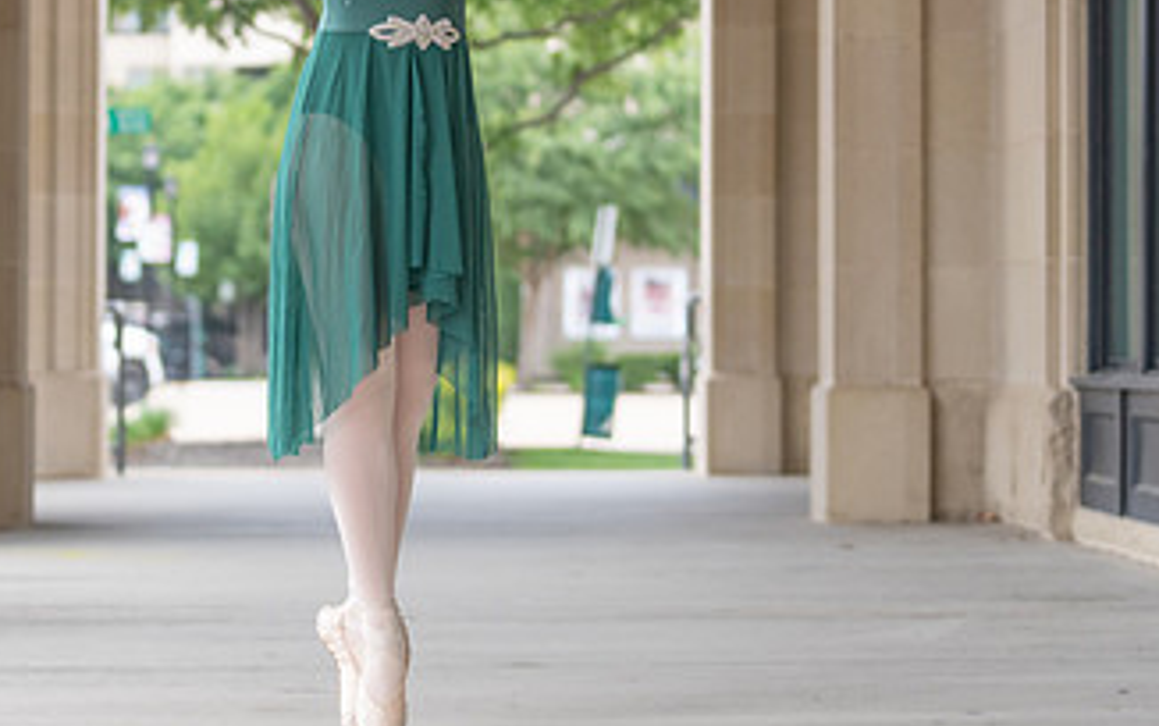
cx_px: 383
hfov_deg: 14.5
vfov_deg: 9.1
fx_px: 4550
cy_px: 131
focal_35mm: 144
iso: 320
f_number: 2.8
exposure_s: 1/320
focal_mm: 70
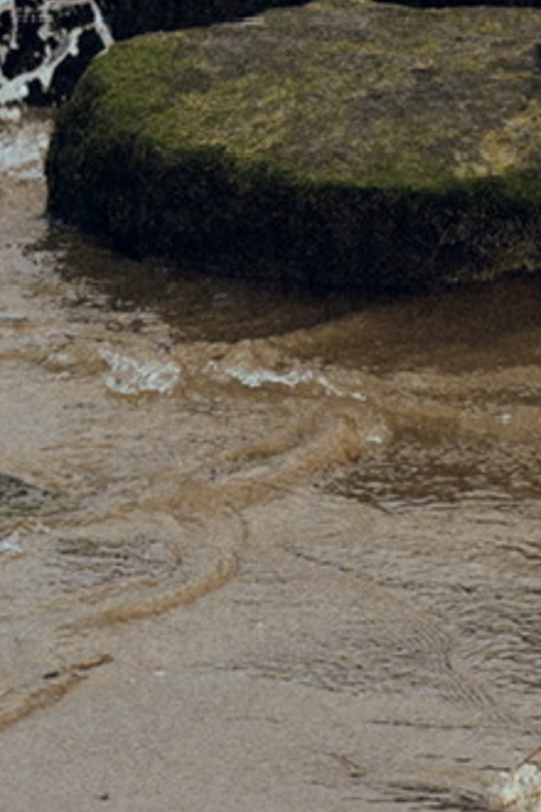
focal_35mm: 244
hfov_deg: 5.5
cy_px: -1663
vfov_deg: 7.4
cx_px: 1092
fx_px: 5500
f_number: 4.5
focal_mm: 35
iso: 125
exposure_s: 1/400
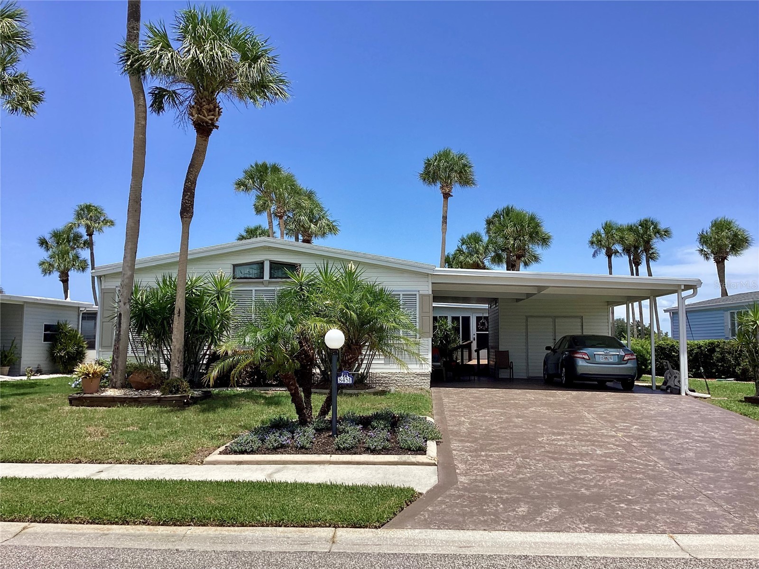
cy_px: 284
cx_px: 380
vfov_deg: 45.4
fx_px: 680
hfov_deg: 58.4
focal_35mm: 31
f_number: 2.4
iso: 25
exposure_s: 1/1508
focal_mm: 3.3
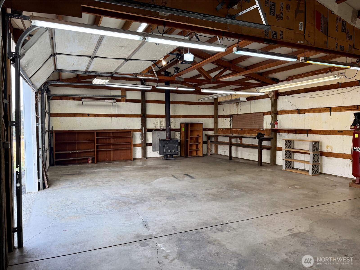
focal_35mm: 24
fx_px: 250
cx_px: 180
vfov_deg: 56.8
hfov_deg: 71.6
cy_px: 135
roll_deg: -0.5
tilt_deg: -2.3
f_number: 1.78
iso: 100
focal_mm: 6.76
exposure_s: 1/188
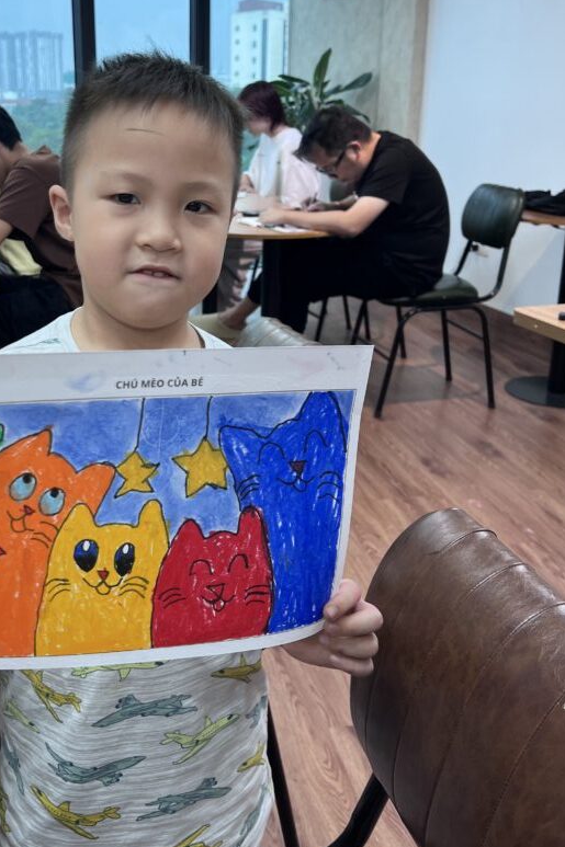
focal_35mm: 35
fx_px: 824
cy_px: 342
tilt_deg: -15.9
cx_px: 158
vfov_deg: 54.1
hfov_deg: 37.1
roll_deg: +1.3
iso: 40
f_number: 1.5
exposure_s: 1/100
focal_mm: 5.7
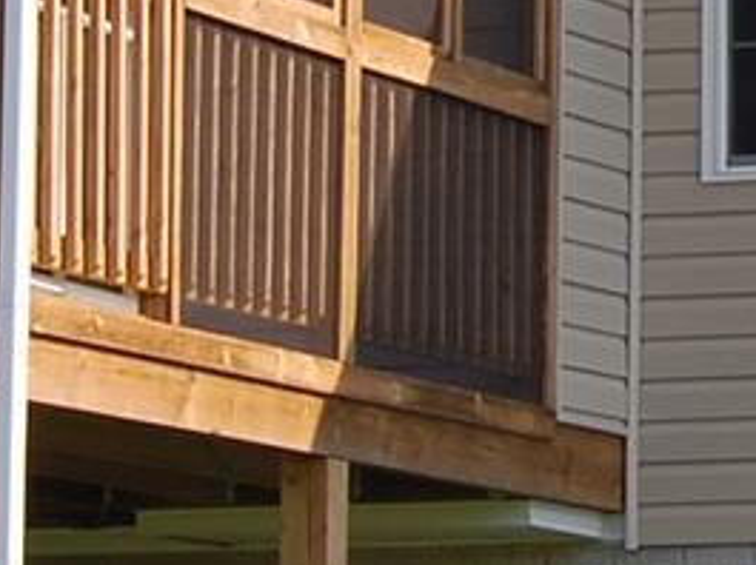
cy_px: -101
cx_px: 1150
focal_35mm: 290
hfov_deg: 6.7
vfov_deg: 5.1
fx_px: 6325
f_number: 8
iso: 200
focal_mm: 26
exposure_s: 1/250
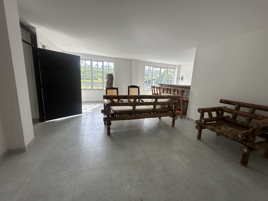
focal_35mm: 14
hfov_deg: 102.1
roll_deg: -5.0
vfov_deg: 85.7
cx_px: 134
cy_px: 100
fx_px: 108
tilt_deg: -9.0
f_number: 2.2
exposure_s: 1/332
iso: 40
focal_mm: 2.22
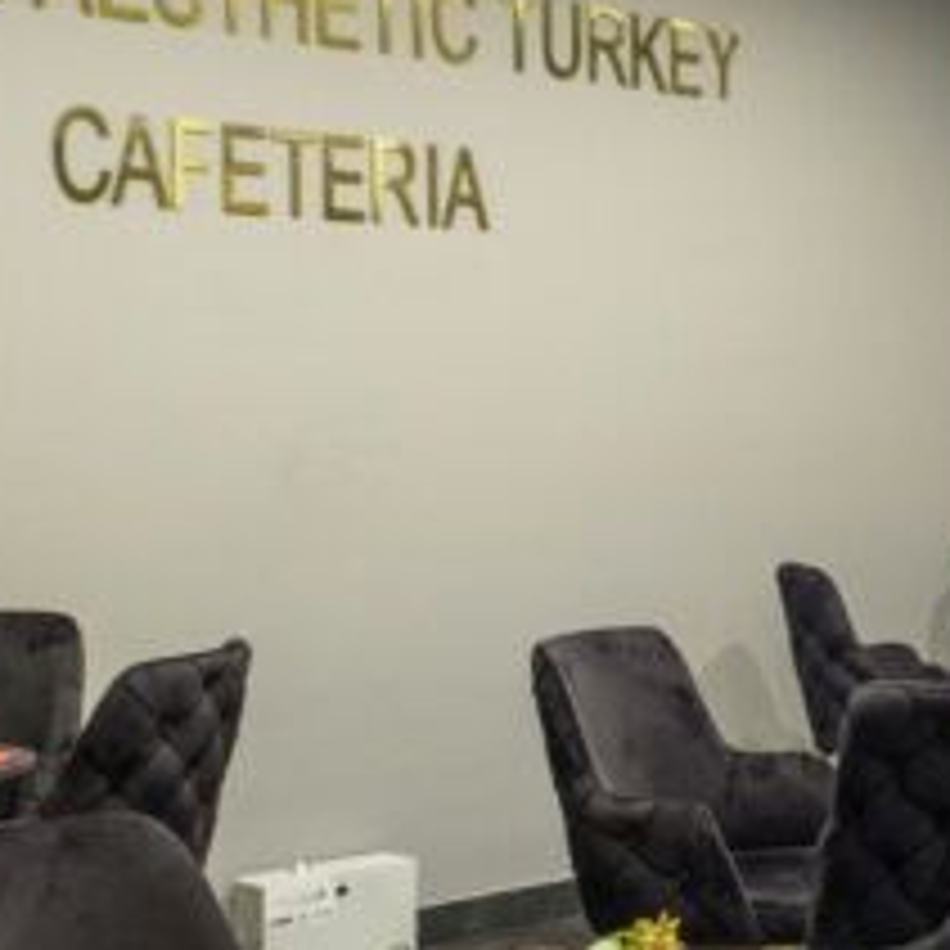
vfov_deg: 27.7
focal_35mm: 62
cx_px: 1733
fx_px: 1925
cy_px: 475
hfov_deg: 19.9
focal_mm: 10
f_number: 4
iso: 1000
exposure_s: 1/15
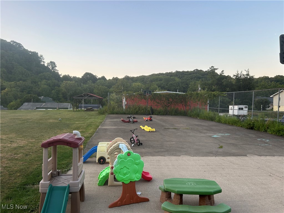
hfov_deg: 67.3
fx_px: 213
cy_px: 106
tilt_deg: -3.1
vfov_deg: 53.1
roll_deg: -0.1
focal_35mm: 26
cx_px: 142
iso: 40
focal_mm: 5.7
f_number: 1.5
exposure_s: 1/121
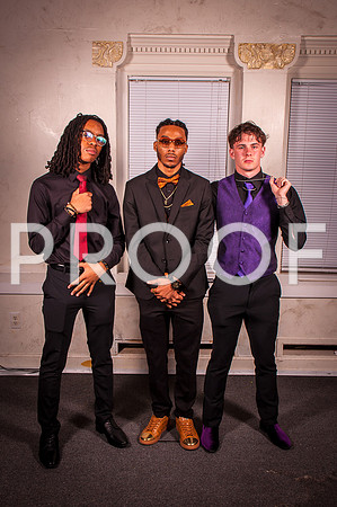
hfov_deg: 32.9
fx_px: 570
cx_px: 168
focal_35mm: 40
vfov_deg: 48.0
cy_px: 254
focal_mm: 27
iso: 200
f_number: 14
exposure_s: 1/125
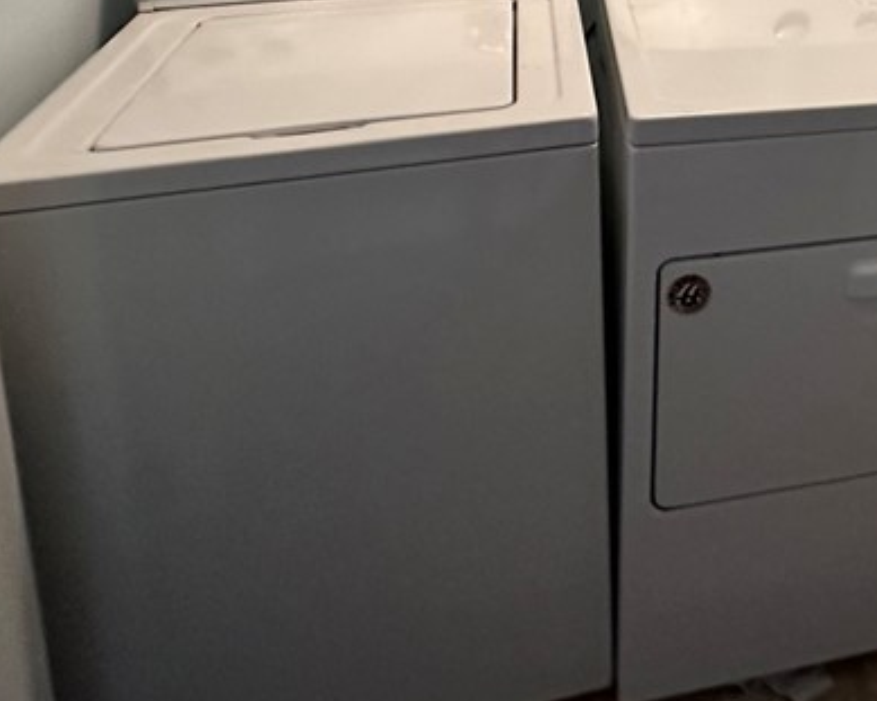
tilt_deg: -10.5
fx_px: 934
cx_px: 767
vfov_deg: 33.3
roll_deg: -1.8
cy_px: -147
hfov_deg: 46.1
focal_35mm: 36
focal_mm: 2.22
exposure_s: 1/60
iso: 640
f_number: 2.2
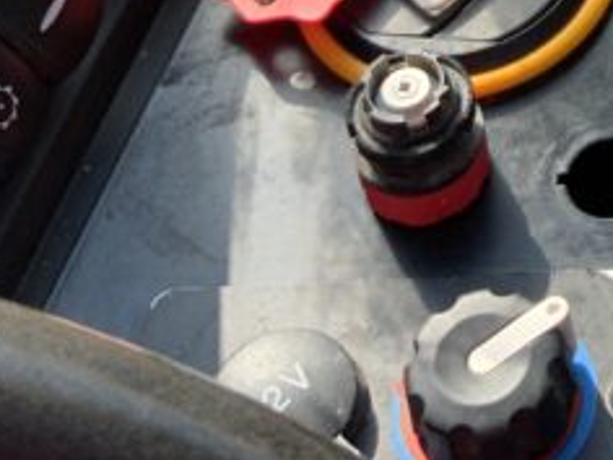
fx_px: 2231
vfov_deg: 11.0
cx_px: 1065
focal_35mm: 126
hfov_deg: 14.1
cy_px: -366
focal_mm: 3
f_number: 1.8
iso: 16
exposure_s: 1/268
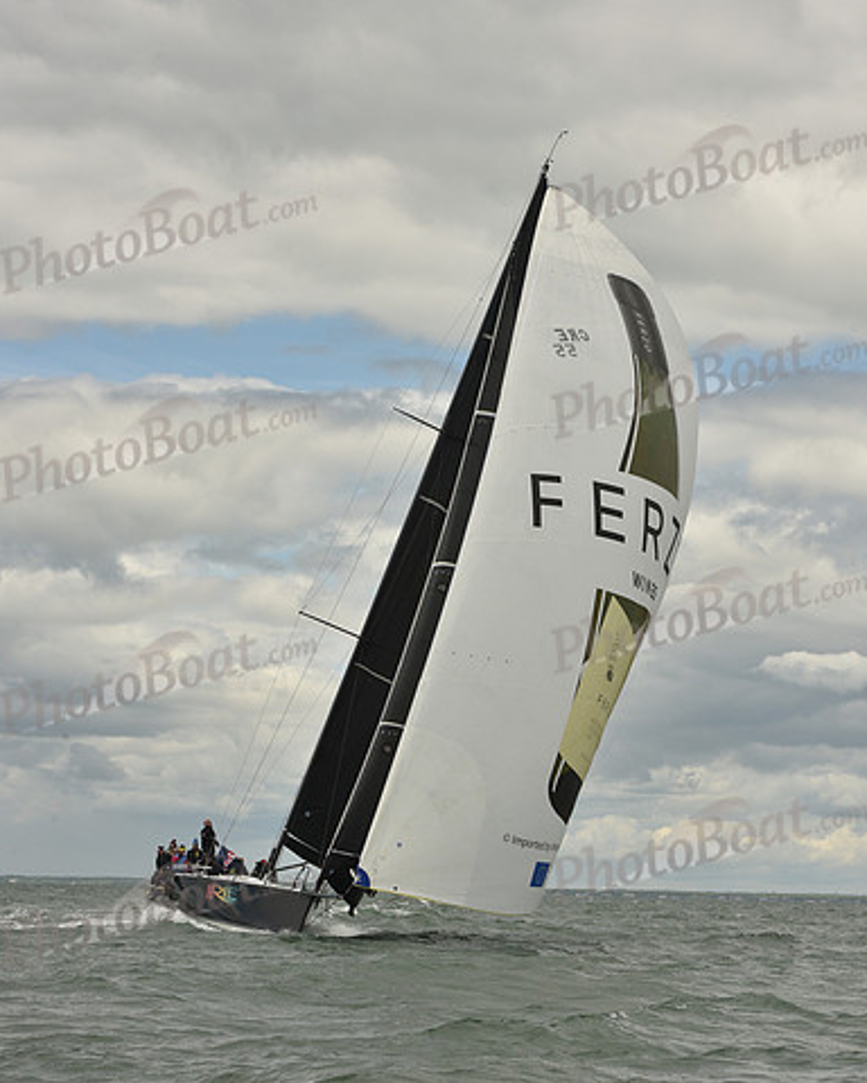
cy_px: 530
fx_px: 3272
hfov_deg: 15.1
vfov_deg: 18.8
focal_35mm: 102
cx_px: 435
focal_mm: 90
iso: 320
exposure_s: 1/800
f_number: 11
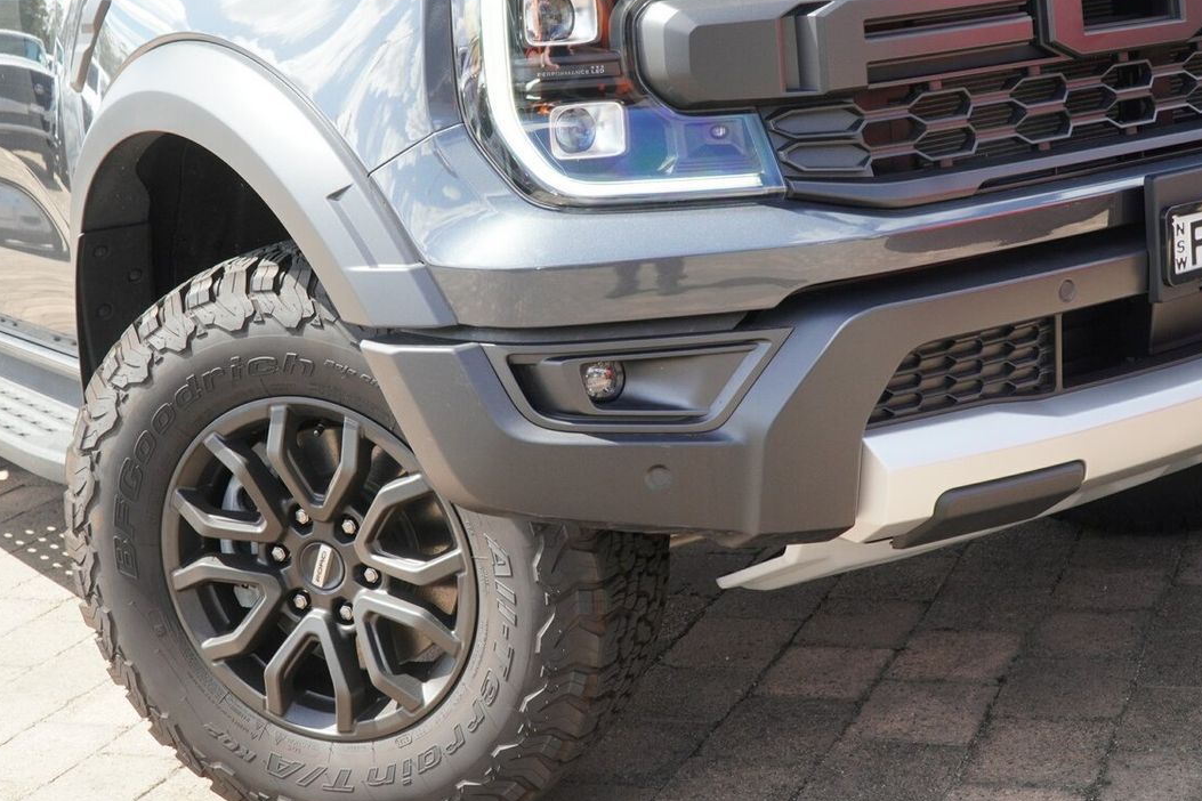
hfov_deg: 39.9
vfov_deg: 27.2
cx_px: 551
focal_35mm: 50
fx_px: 1655
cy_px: 375
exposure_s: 1/200
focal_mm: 29
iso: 800
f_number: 8
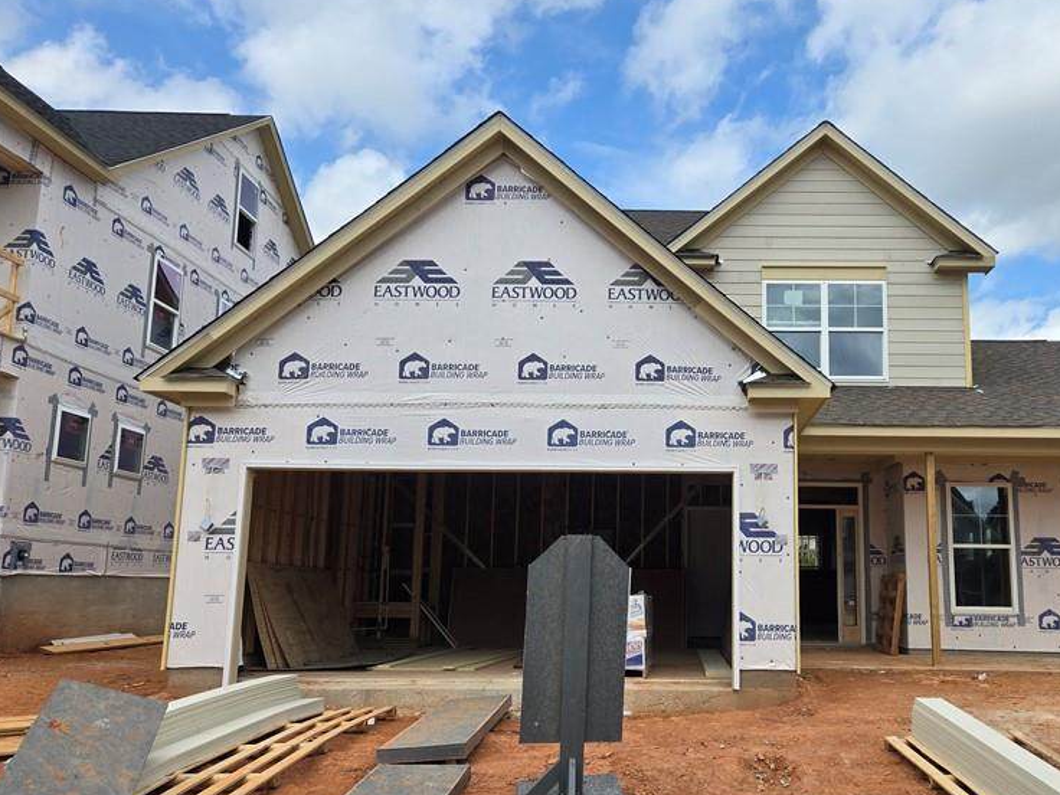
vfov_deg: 44.1
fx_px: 980
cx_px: 686
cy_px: 441
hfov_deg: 55.9
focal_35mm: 32
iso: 25
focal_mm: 5.4
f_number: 1.8
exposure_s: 1/2000
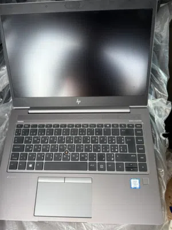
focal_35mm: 24
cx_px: 86
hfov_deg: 56.8
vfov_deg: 71.6
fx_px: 159
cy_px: 115
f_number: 1.78
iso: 320
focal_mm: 6.76
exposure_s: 1/60
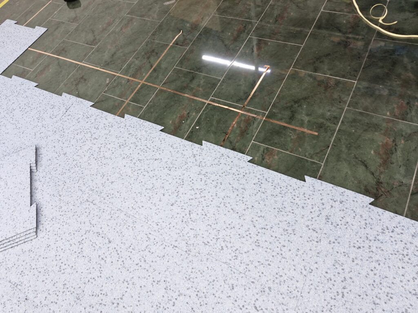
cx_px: 209
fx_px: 278
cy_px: 156
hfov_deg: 73.9
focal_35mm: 23
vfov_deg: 58.9
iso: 50
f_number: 1.8
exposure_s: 1/153
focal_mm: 5.54
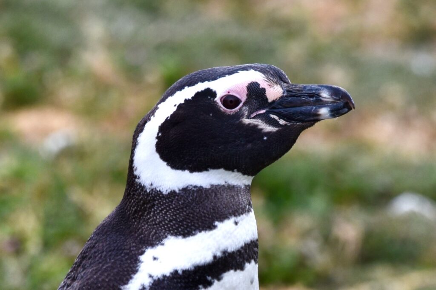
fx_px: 4845
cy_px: 145
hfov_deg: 5.2
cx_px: 218
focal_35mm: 400
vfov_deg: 3.4
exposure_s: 1/320
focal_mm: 400
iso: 500
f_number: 8
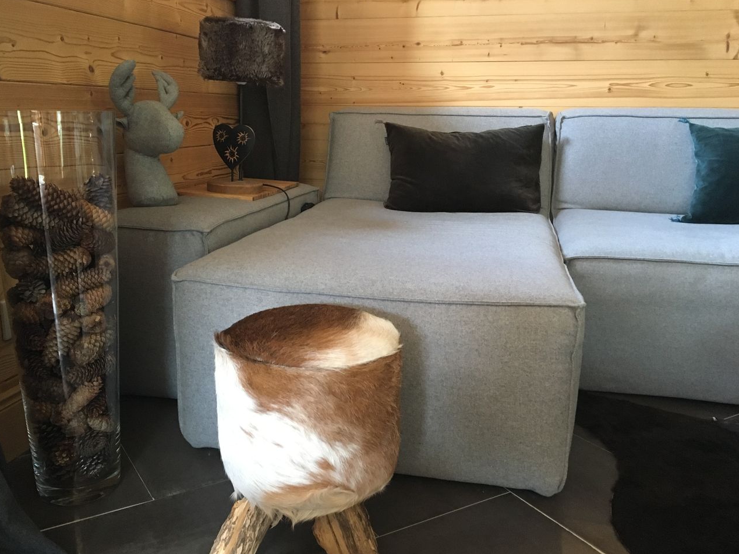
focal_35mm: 32
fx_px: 683
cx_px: 339
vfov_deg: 44.2
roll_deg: -0.8
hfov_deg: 56.7
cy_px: 282
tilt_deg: -12.8
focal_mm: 4.15
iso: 200
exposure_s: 1/25
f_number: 2.2
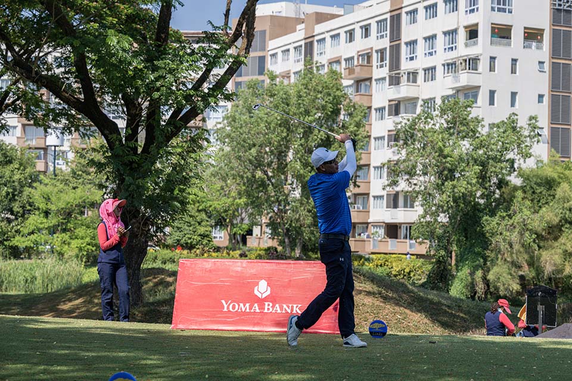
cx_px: 286
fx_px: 1192
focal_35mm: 75
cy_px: 190
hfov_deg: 27.0
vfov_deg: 18.2
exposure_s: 1/4000
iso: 400
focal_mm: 75
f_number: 4.5
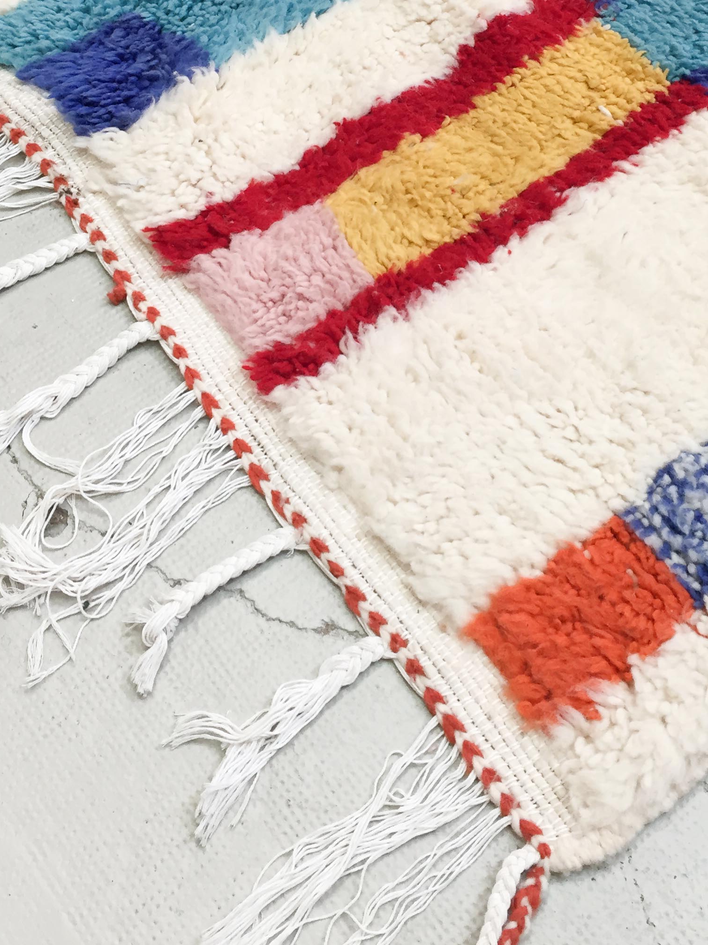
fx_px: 1282
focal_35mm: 47
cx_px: 427
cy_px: 195
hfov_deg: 30.8
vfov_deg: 39.0
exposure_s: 1/35
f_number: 2.2
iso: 80
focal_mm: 4.15
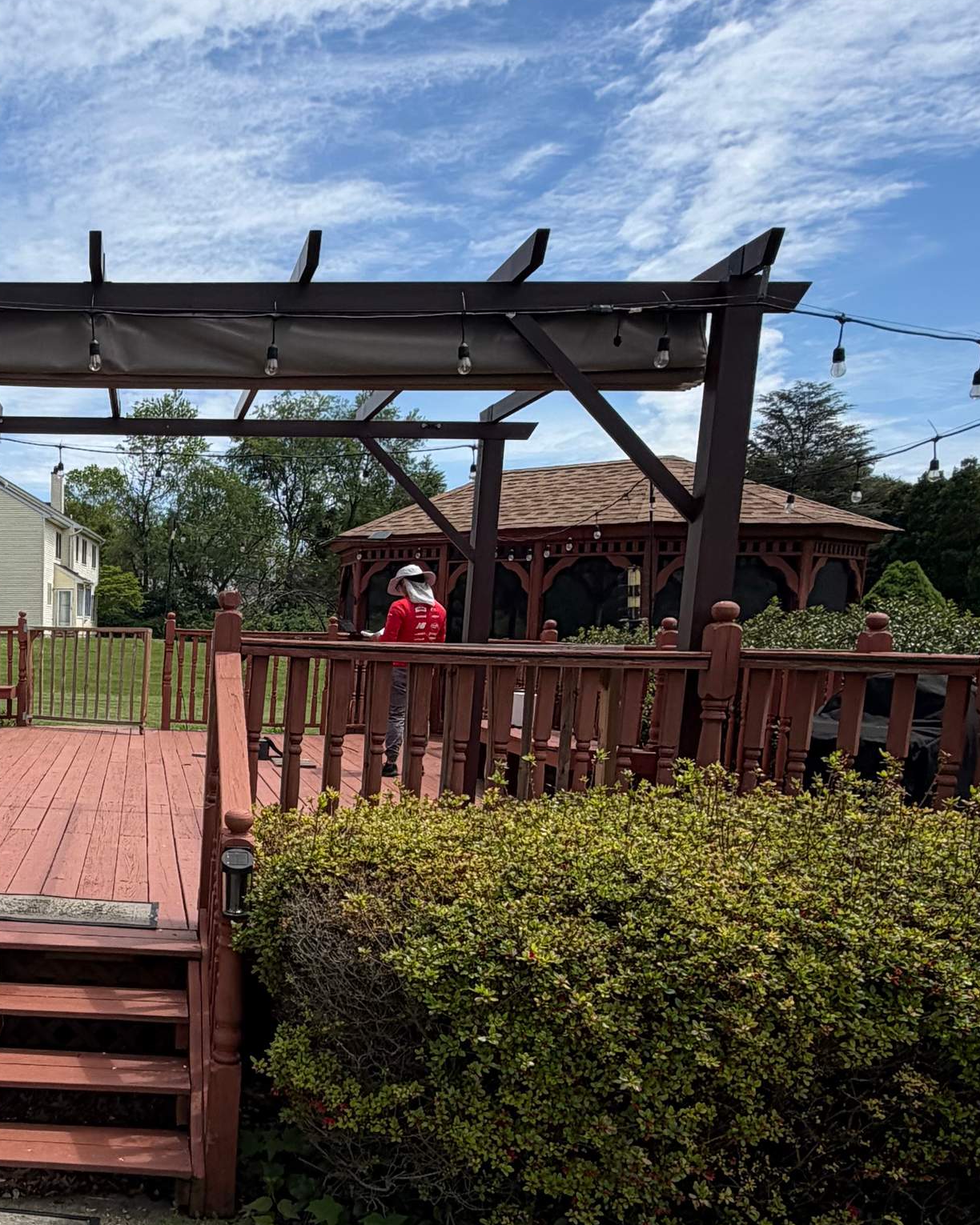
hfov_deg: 37.2
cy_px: 835
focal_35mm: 36
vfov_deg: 49.3
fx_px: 1306
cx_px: 21
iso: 20
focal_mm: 2.22
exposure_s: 1/888
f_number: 2.2
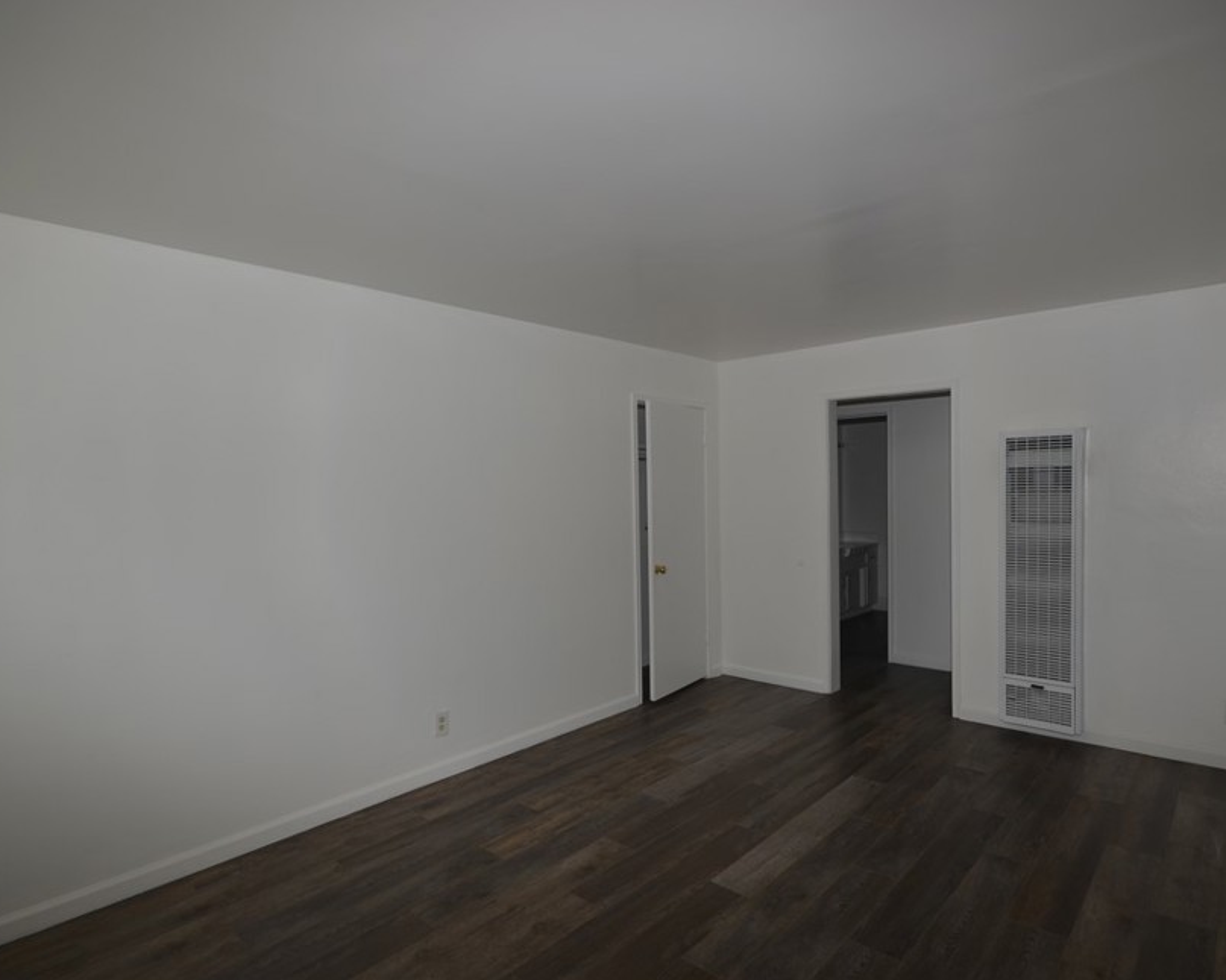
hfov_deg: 81.5
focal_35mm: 20
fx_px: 711
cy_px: 501
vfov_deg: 69.2
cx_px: 633
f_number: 9
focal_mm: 11
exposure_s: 1/200
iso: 100
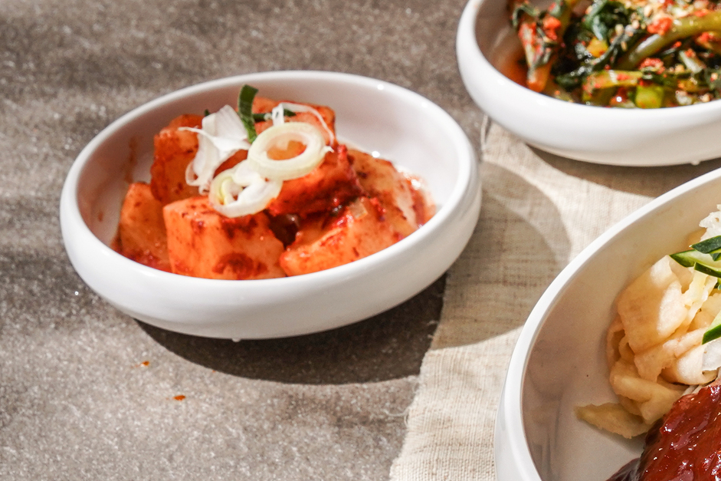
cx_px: 1041
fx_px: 3804
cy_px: 381
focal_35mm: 190
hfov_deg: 10.5
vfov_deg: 7.2
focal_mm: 61
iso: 400
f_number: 11
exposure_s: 1/125
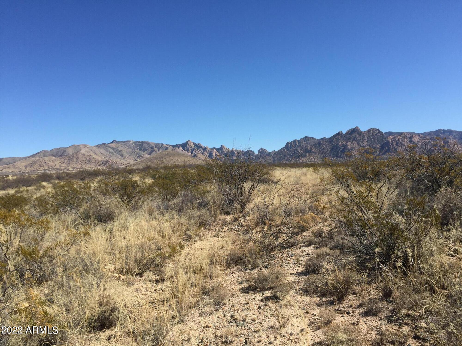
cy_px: 173
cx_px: 231
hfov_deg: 61.7
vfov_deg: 48.2
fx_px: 387
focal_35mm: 29
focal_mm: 4.15
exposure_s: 1/2198
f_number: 2.2
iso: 32
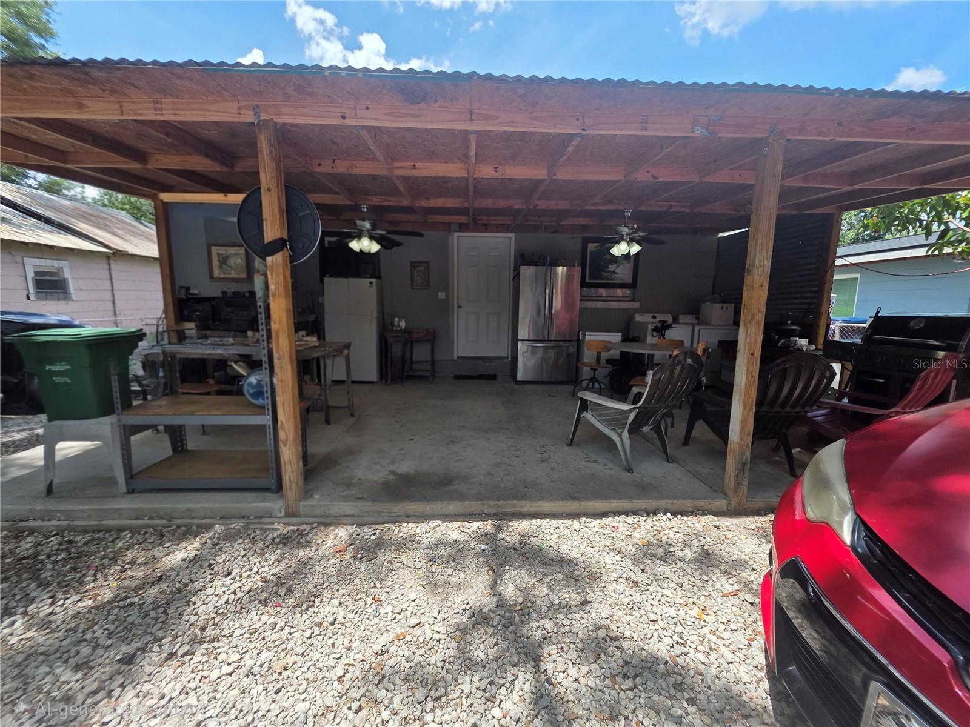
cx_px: 485
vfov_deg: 89.9
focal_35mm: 13
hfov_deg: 106.2
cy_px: 364
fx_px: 364
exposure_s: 1/909
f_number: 1.9
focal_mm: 2.2
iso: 40
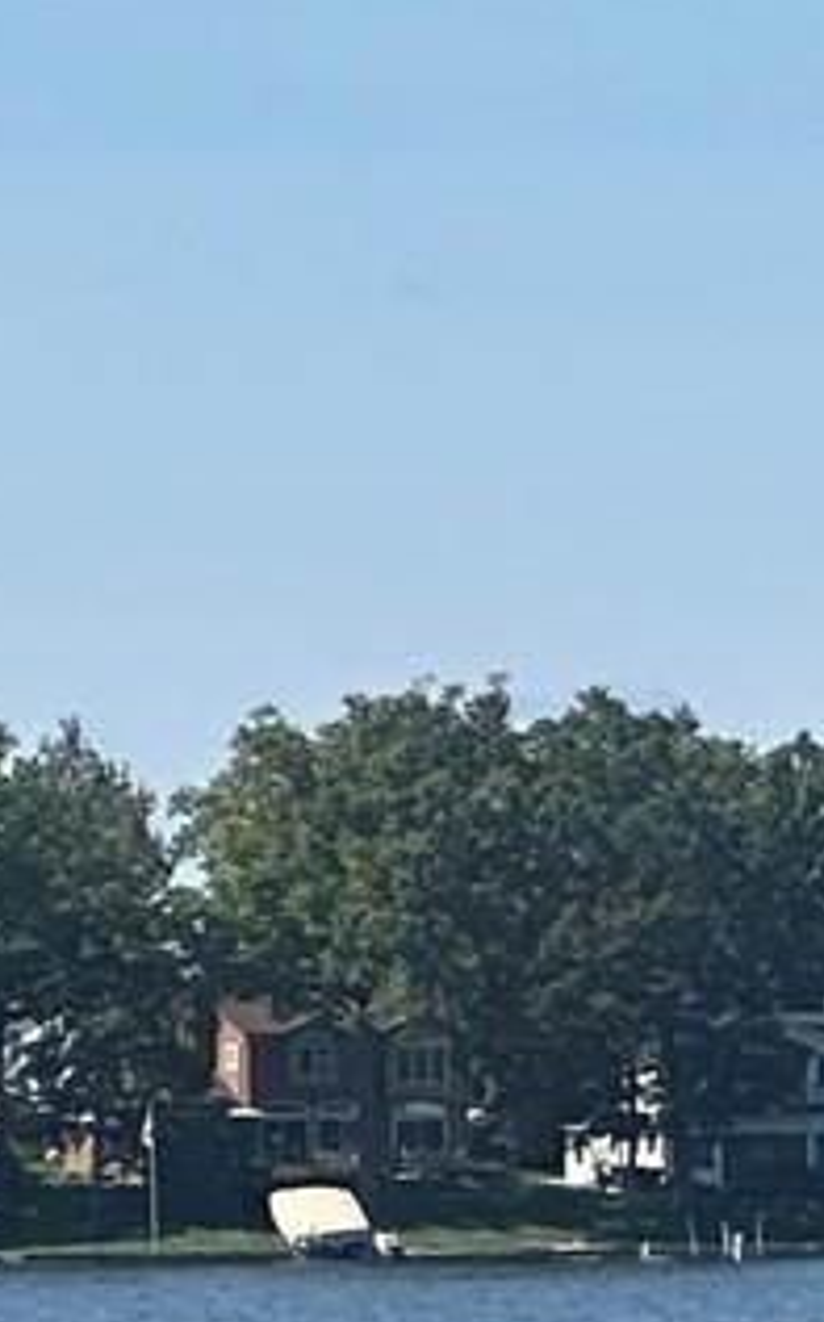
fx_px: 19042
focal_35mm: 529
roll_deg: +0.7
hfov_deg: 2.4
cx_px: 2715
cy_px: 1054
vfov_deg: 4.0
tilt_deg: +0.8
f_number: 2.8
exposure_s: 1/874
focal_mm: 9
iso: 32
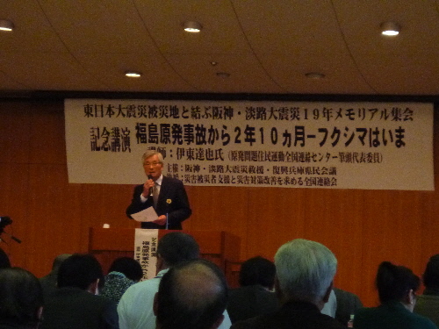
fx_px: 1978
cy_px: 164
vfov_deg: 9.5
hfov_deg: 12.7
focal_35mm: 156
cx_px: 220
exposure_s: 1/30
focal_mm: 21.5
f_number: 5.9
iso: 800
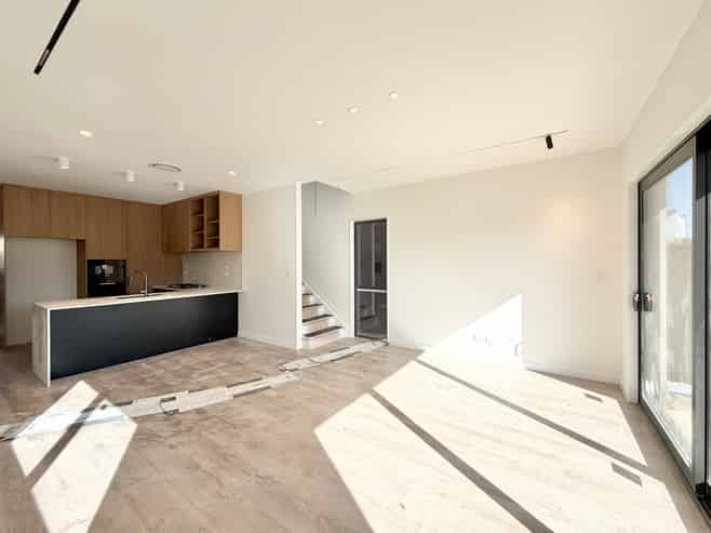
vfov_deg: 85.6
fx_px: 287
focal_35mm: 14
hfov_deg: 102.1
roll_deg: -0.4
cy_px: 266
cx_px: 356
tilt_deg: -0.4
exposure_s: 1/770
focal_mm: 2.22
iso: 32
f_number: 2.2
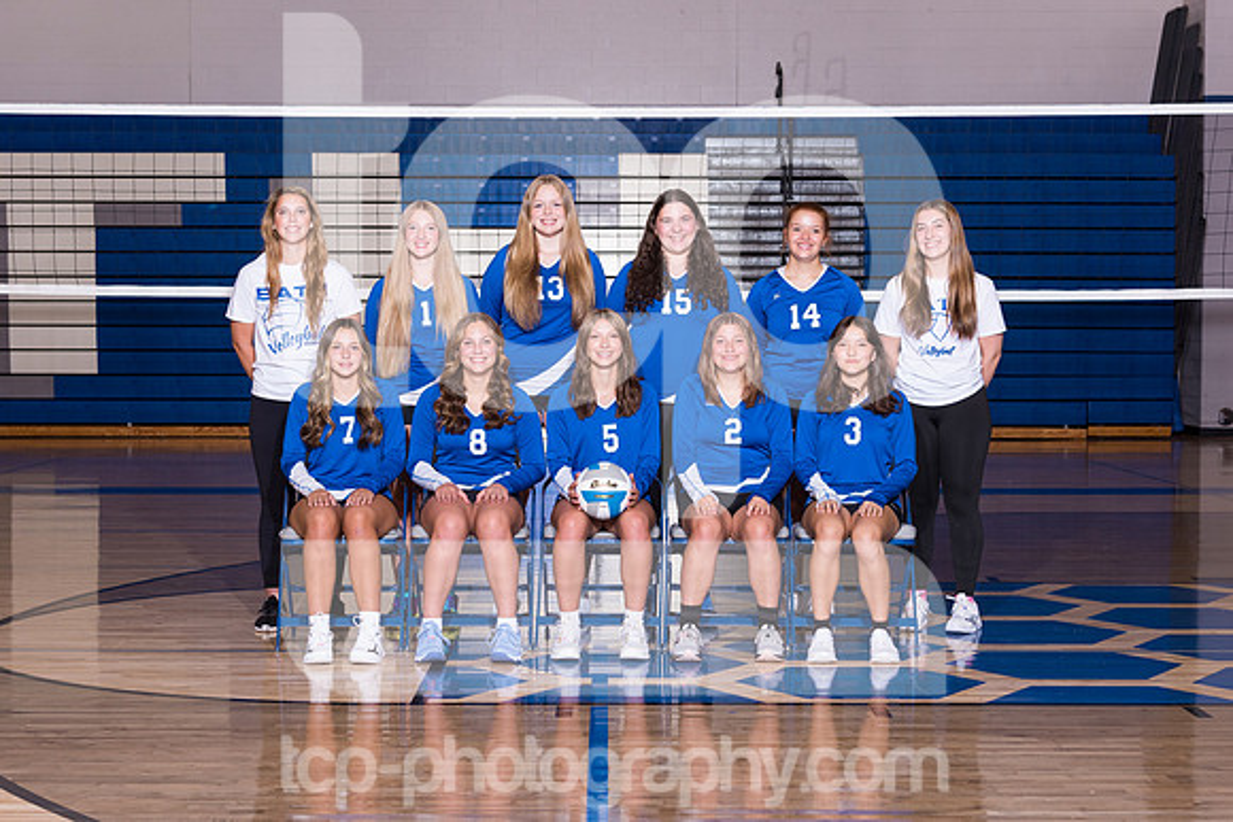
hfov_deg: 31.2
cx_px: 598
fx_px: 2211
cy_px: 424
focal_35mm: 65
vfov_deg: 21.1
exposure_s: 1/250
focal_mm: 52
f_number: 6.3
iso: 500
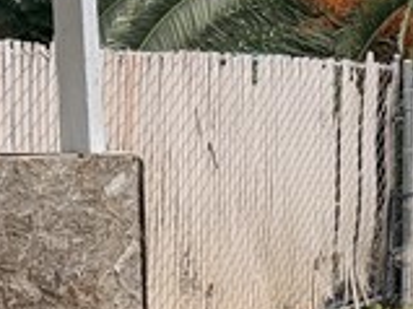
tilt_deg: -3.6
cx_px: 522
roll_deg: +0.5
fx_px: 1848
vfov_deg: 9.5
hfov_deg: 12.4
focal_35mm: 155
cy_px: 252
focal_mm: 6.76
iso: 100
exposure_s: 1/3279
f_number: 1.78
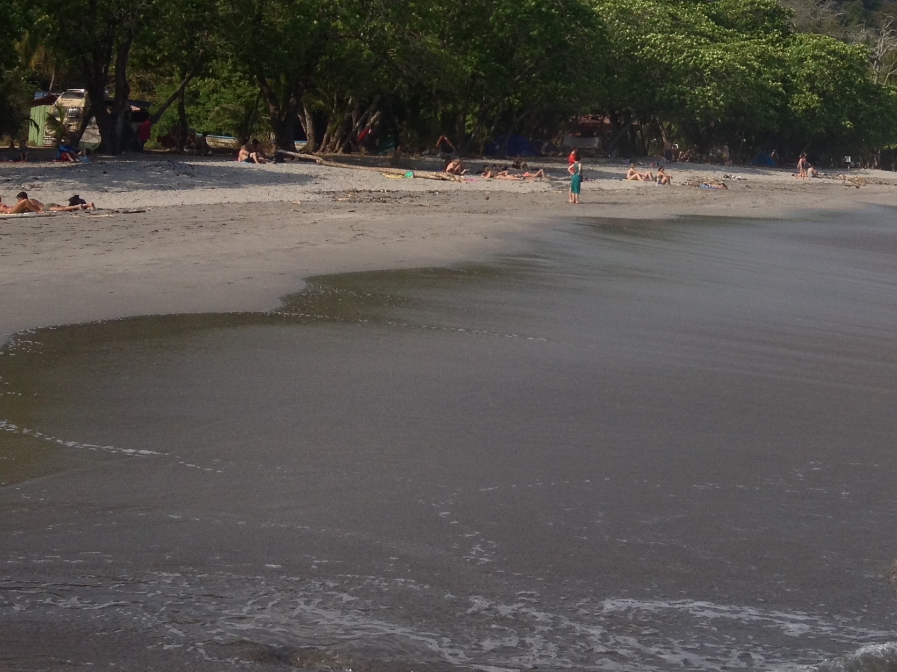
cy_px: 44
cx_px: 832
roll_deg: +1.1
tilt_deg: +1.2
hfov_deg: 25.4
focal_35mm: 74
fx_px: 1918
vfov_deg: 19.5
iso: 50
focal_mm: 4.28
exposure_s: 1/1783
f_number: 2.4
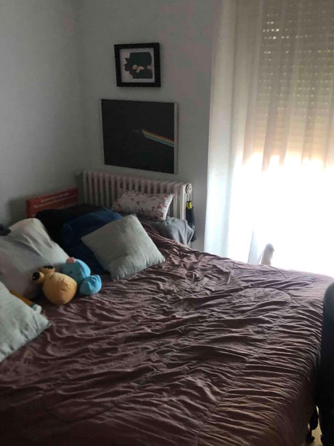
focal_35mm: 33
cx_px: 191
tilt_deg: -18.5
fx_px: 425
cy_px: 240
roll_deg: -2.3
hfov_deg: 42.8
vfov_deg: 55.3
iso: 100
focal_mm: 4
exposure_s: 1/15
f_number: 1.8
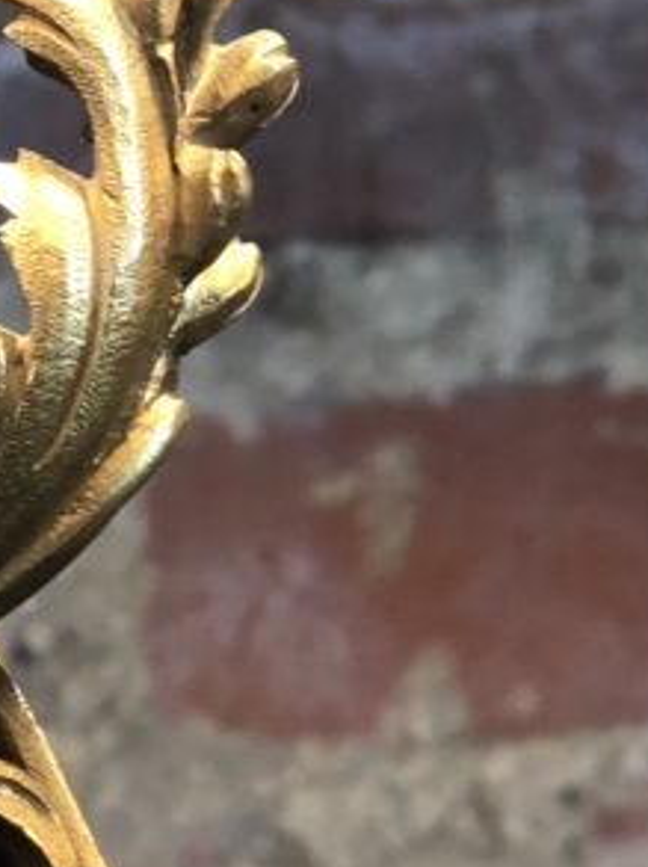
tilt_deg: -10.4
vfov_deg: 10.8
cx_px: 30
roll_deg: +0.2
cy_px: 926
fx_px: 4553
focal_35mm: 182
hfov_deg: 8.1
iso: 80
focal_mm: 6
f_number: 2.4
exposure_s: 1/50
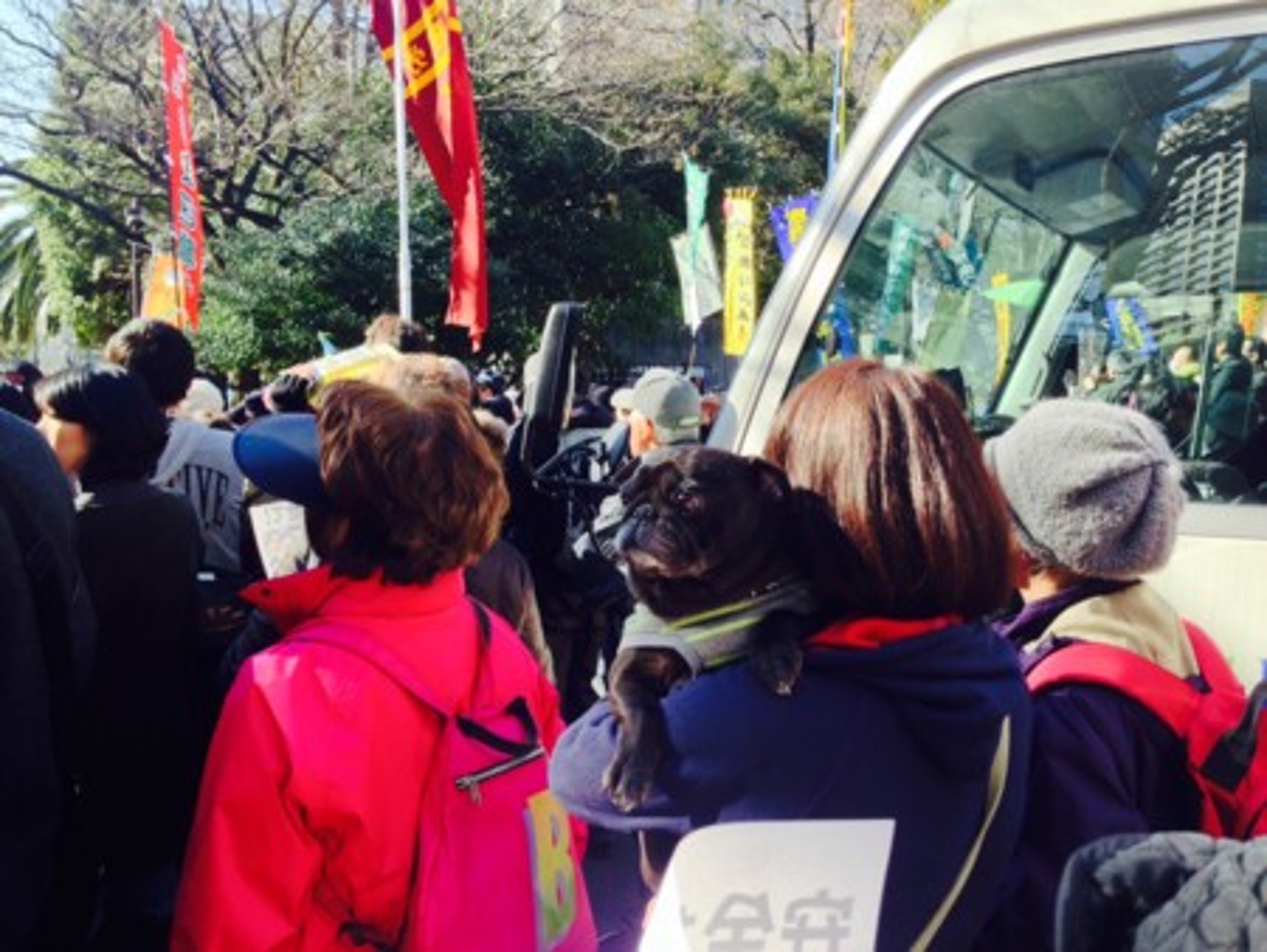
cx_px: 634
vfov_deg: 43.0
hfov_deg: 55.3
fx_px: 1208
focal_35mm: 33
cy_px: 476
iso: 50
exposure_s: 1/220
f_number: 2.4
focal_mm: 4.12
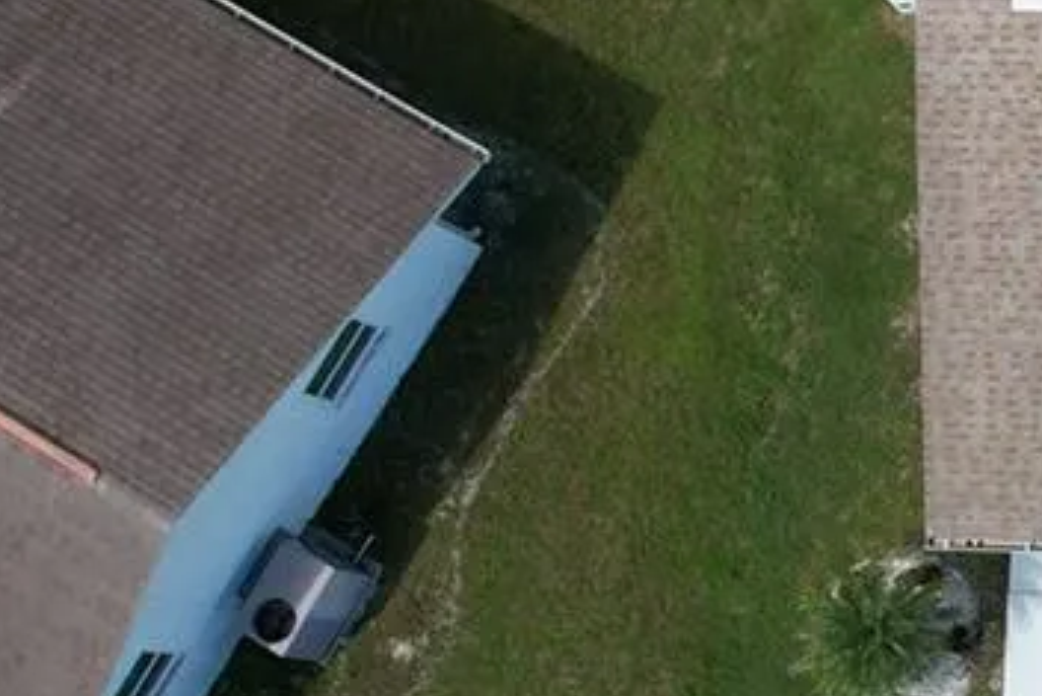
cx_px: 1687
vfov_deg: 13.7
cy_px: 388
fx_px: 2895
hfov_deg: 17.7
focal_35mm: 100
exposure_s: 1/350
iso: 100
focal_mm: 8.38
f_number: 2.8
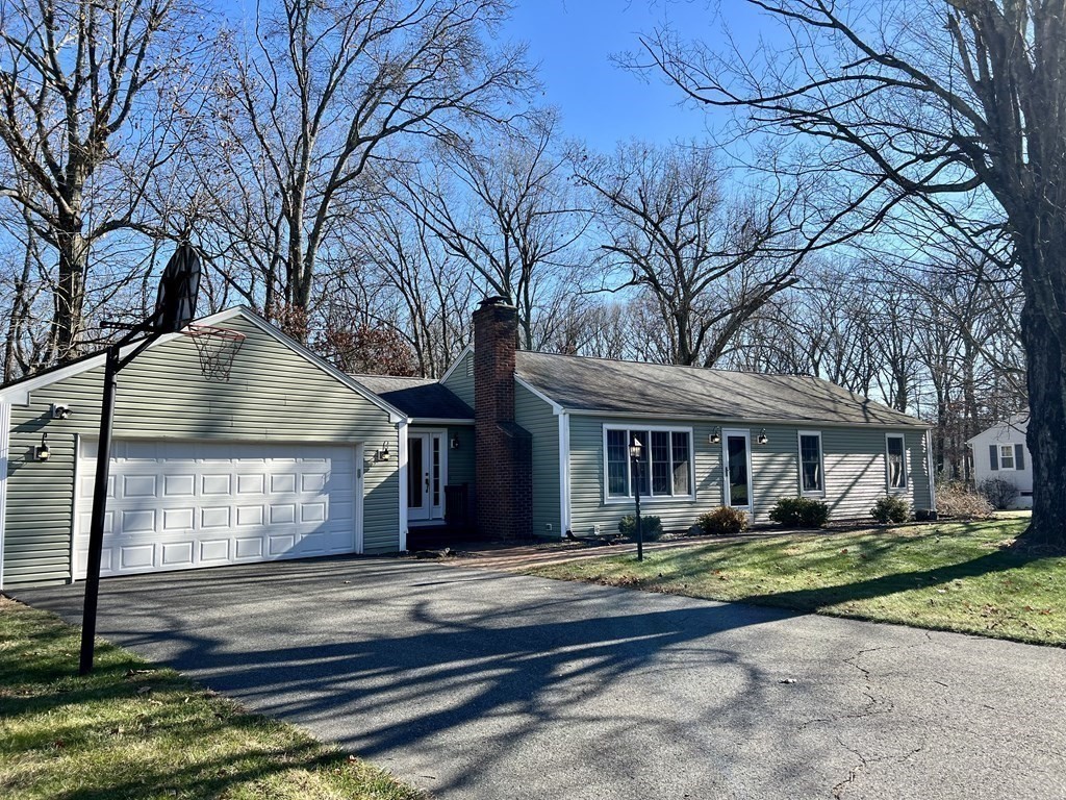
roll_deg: +1.1
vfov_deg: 53.1
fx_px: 801
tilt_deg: +4.7
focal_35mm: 26
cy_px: 400
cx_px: 533
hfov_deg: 67.3
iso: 50
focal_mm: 5.7
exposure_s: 1/2123
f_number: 1.5
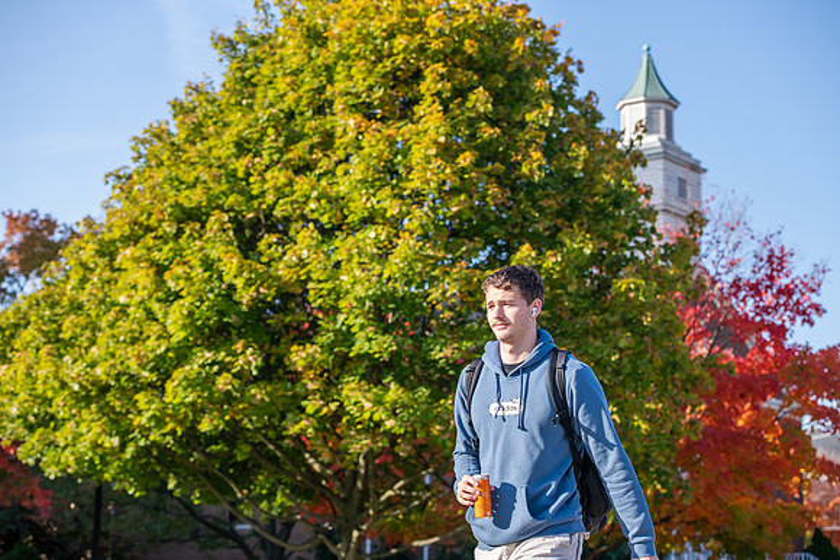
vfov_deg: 19.5
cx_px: 420
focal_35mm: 70
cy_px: 280
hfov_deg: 28.8
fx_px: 1634
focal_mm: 70
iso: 160
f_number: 5
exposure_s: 1/320
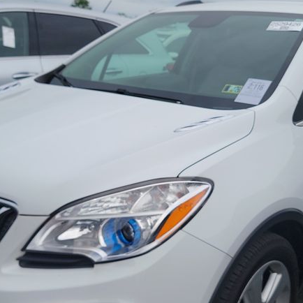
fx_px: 495
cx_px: 163
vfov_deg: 33.9
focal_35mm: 50
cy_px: 186
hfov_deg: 34.0
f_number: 1.8
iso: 50
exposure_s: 1/813
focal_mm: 6.7
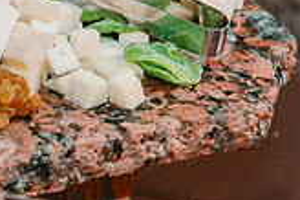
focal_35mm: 163
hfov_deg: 12.2
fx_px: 1357
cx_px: -90
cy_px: 37
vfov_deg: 8.4
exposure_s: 1/60
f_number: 4
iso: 2000
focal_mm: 46
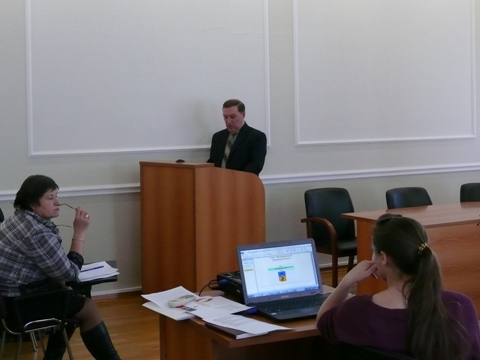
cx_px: 193
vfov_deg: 25.2
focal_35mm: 58
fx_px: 804
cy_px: 141
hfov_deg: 33.1
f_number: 3.2
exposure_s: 1/40
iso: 400
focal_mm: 9.9
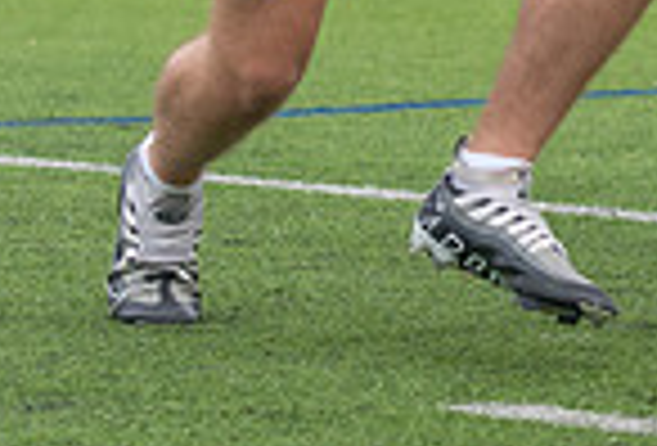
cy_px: -70
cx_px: 1088
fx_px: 6513
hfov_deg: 5.7
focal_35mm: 355
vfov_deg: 3.9
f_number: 3.5
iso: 160
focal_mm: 70
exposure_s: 1/1250
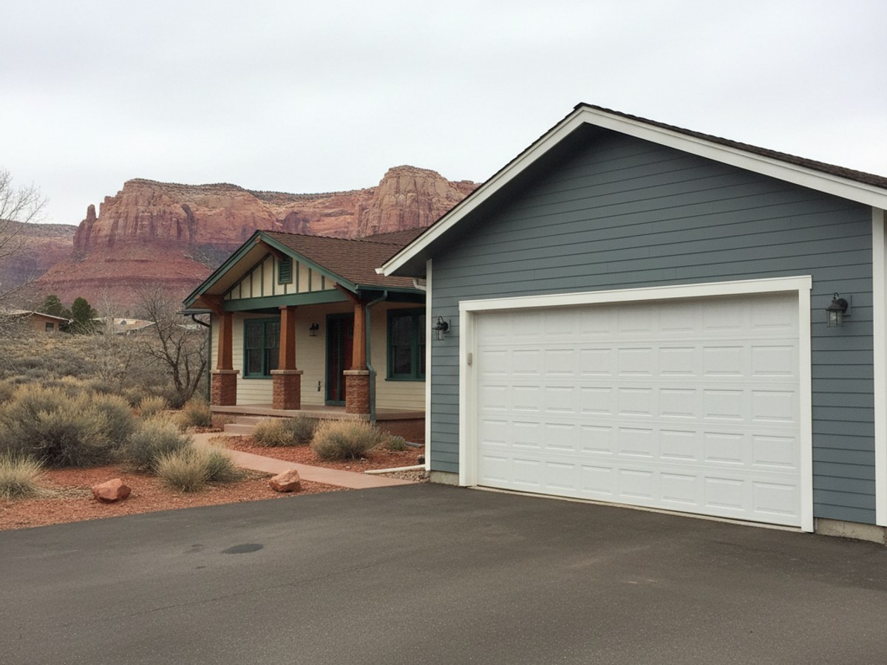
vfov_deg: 53.1
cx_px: 444
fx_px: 666
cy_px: 332
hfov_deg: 67.3
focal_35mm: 26
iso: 1172
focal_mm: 5.7
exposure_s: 1/280
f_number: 1.6
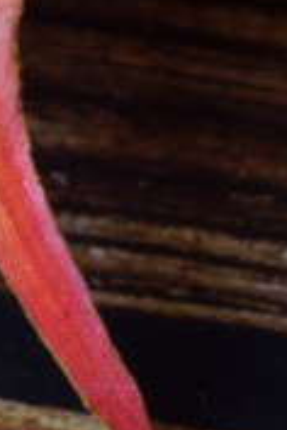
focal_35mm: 410
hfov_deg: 3.3
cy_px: -284
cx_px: -406
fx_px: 4903
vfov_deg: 5.0
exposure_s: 1/80
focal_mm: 42
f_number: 5
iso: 400
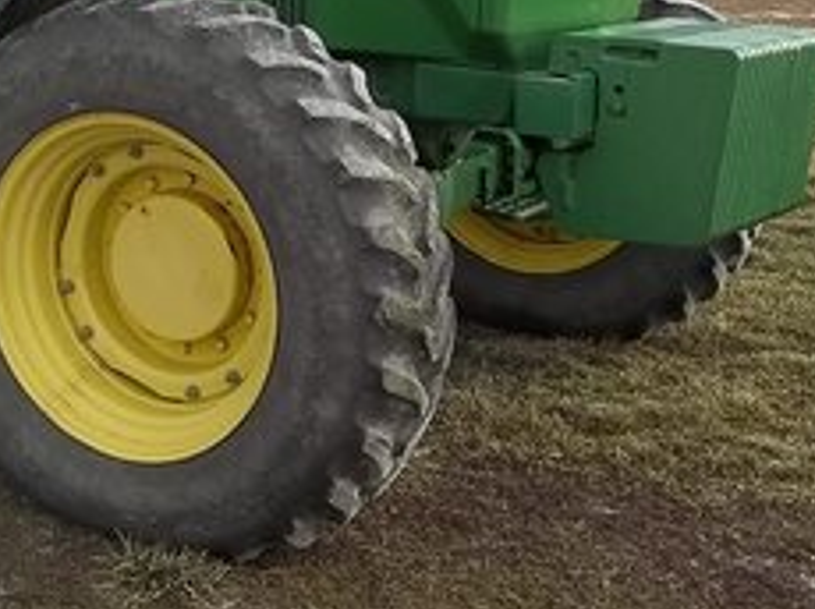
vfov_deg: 22.0
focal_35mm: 64
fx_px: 1505
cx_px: 14
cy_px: 0
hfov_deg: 28.6
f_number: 3.5
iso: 80
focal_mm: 4.9
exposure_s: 1/320
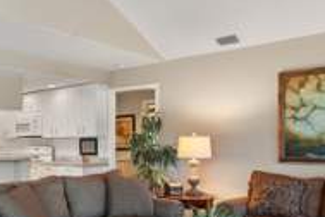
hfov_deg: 47.3
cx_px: 55
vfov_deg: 34.4
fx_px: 343
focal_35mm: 38
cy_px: 158
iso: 200
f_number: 8
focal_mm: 10
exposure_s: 1/2
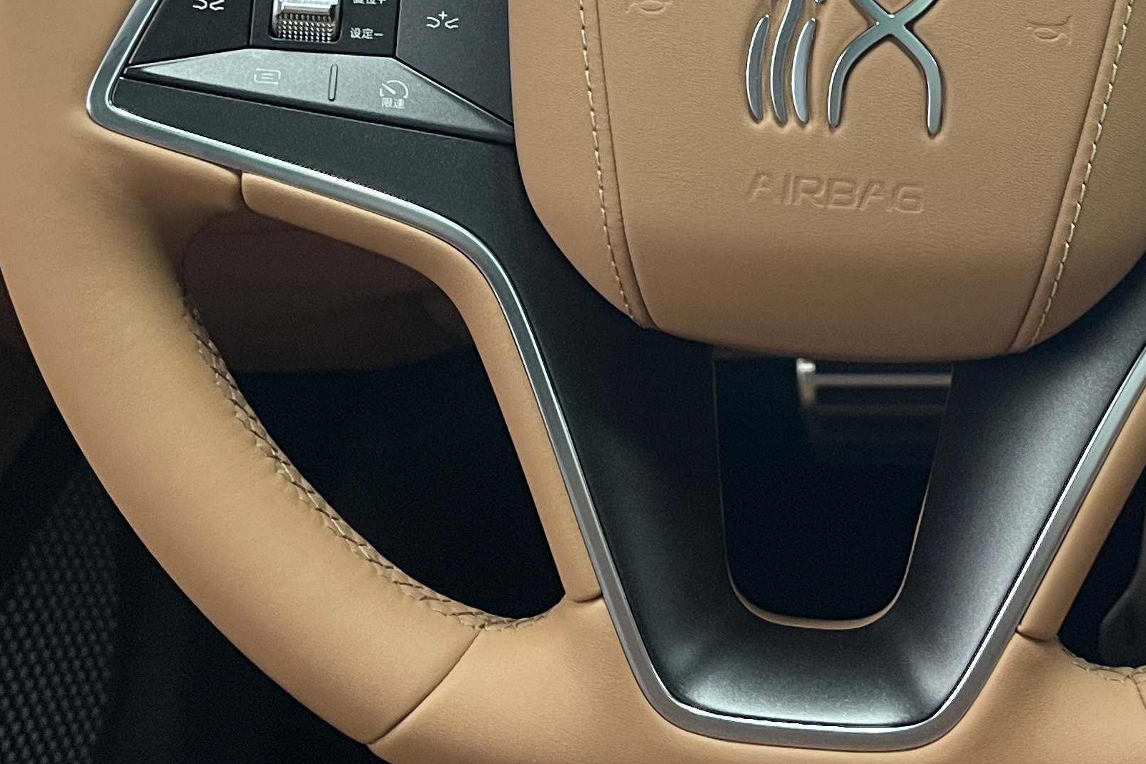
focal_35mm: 68
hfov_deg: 29.2
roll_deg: +2.4
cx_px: 851
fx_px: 2165
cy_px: -46
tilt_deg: -22.5
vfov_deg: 19.3
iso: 125
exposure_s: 1/60
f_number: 1.6
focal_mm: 5.1
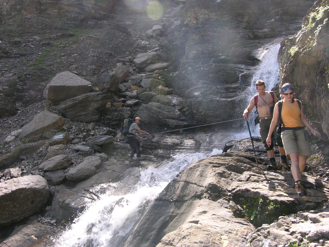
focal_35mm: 35
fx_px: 333
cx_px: 164
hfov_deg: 52.6
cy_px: 124
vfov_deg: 40.7
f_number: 4.5
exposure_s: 1/103
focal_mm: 8.9
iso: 50
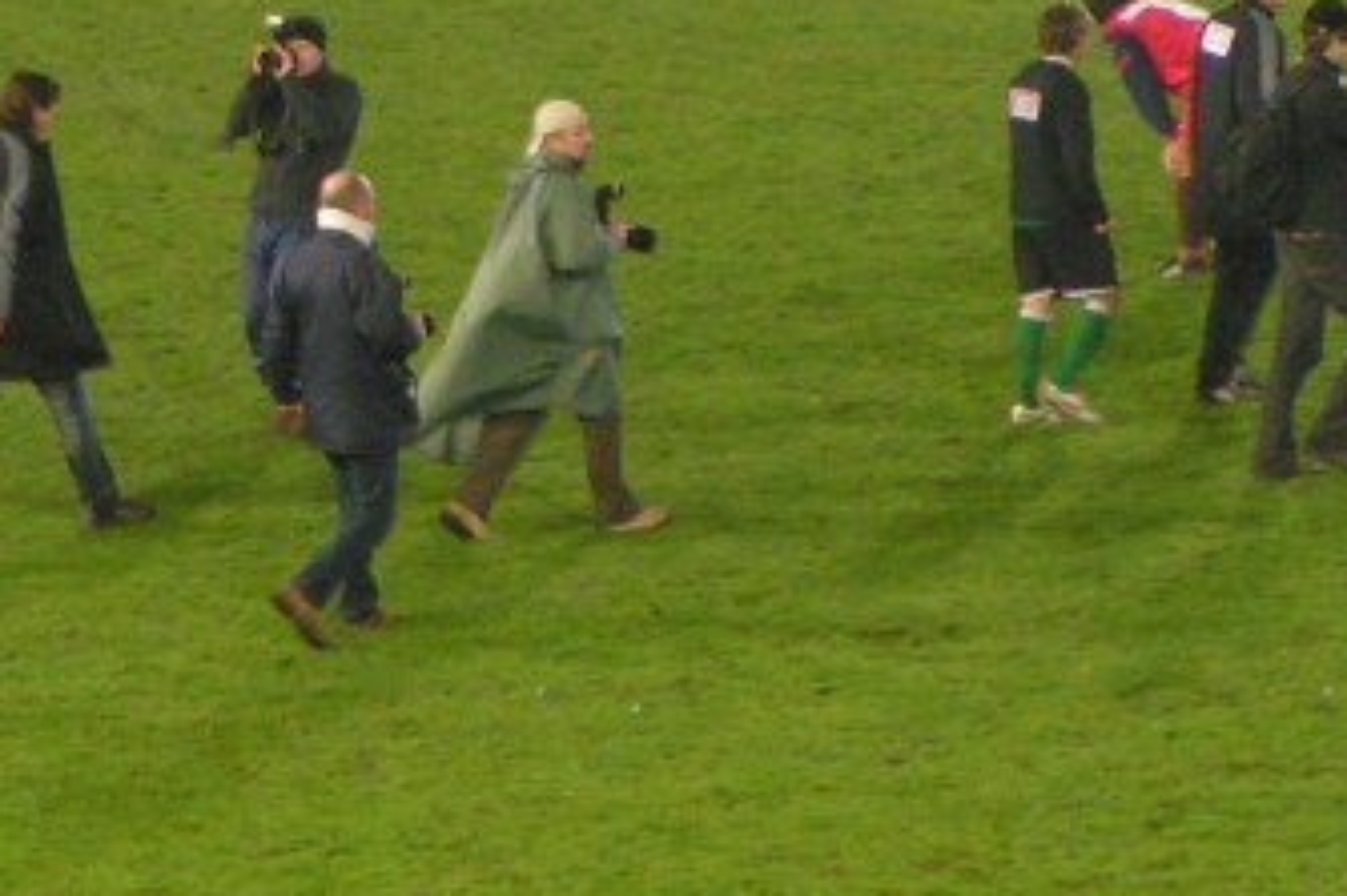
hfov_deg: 5.8
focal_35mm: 355
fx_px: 13276
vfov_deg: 3.9
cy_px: 141
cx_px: -257
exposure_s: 1/40
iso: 200
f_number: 3.5
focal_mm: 21.9
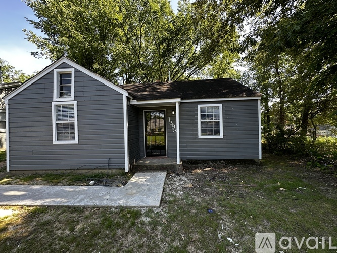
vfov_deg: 85.7
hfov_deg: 102.1
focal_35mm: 14
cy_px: 126
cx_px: 168
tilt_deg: +0.2
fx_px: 136
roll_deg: +1.9
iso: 40
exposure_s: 1/150
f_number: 2.2
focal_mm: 2.22
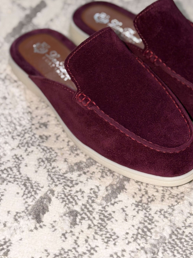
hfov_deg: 20.9
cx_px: 141
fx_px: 520
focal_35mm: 70
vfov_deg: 27.5
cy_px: 71
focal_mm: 6.76
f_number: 1.78
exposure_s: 1/29
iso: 50
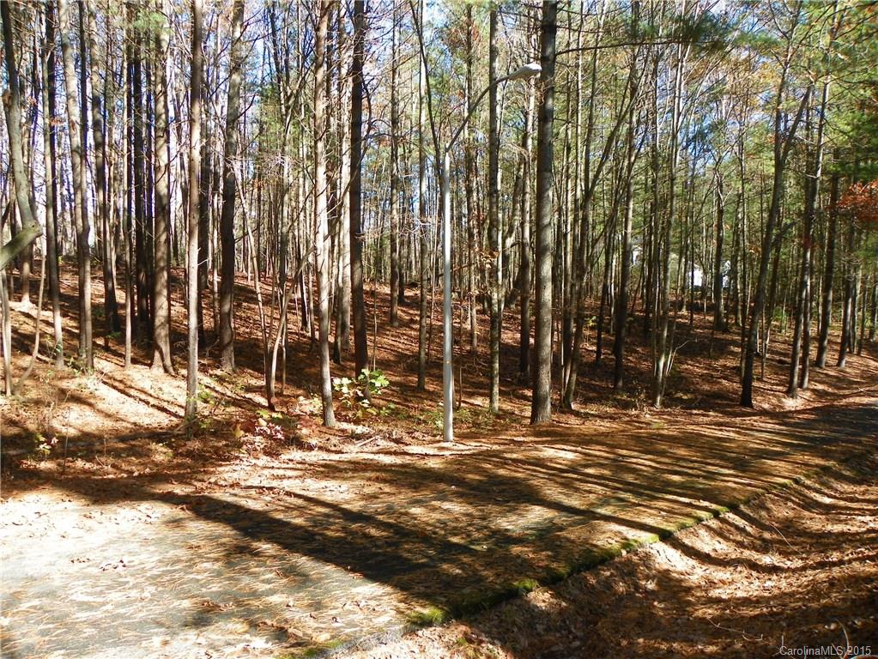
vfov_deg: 53.1
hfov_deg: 67.3
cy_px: 330
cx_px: 439
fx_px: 660
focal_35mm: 26
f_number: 2.8
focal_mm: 4.6
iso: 64
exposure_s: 1/160
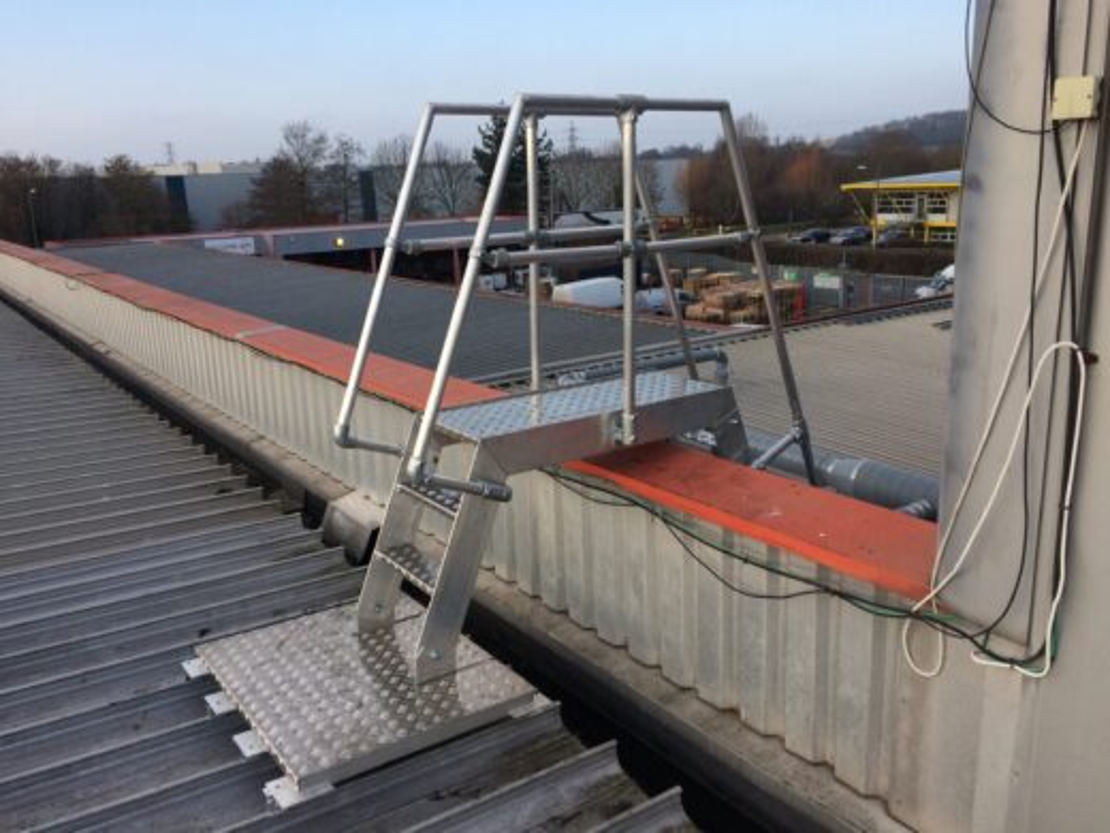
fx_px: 930
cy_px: 416
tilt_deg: -16.2
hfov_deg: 61.7
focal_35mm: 29
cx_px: 555
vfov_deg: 48.2
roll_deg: +2.9
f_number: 2.2
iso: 32
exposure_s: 1/789
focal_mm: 4.15
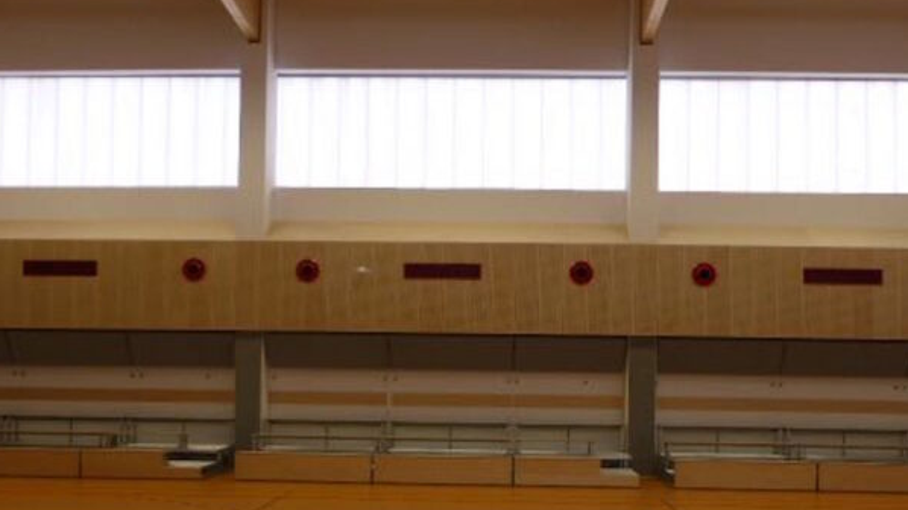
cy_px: 351
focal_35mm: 35
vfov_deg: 33.3
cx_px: 478
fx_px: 842
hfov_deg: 56.6
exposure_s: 1/60
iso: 100
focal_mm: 4.3
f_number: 3.3
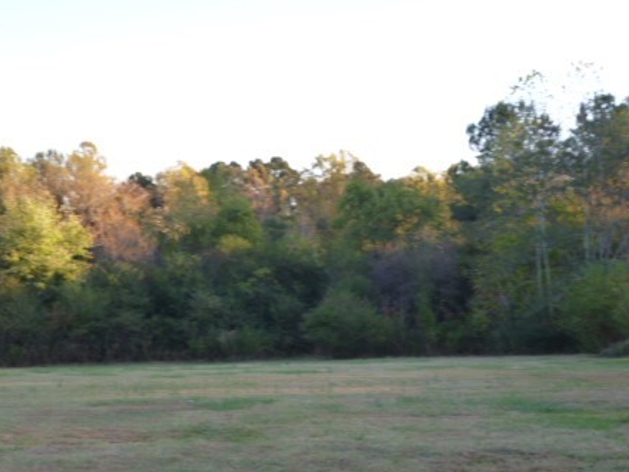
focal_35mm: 70
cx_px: 242
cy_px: 298
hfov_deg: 27.7
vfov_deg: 21.0
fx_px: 1272
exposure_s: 1/80
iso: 160
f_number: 4
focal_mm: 8.6
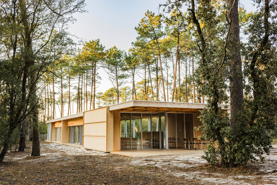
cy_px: 92
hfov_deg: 54.4
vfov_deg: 37.9
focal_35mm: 35
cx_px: 138
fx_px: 269
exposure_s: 1/5
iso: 100
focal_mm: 35
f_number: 11
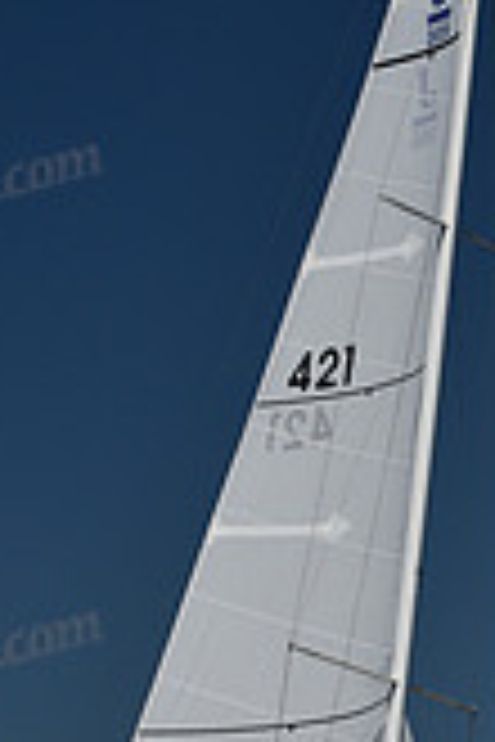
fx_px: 5073
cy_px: 396
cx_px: 335
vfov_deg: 8.4
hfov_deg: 5.6
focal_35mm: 246
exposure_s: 1/800
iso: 250
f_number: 8
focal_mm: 70
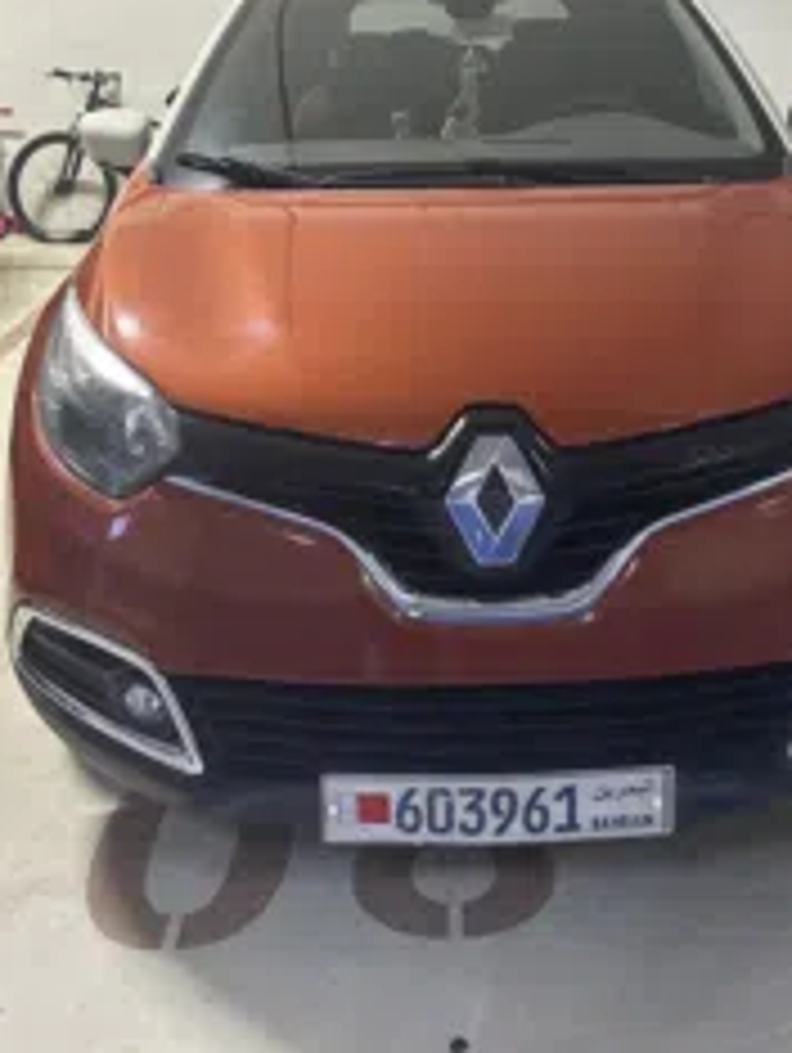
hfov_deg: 35.1
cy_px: 248
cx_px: 472
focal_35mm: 41
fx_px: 1248
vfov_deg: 44.0
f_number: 1.78
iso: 800
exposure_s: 1/25
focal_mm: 6.86
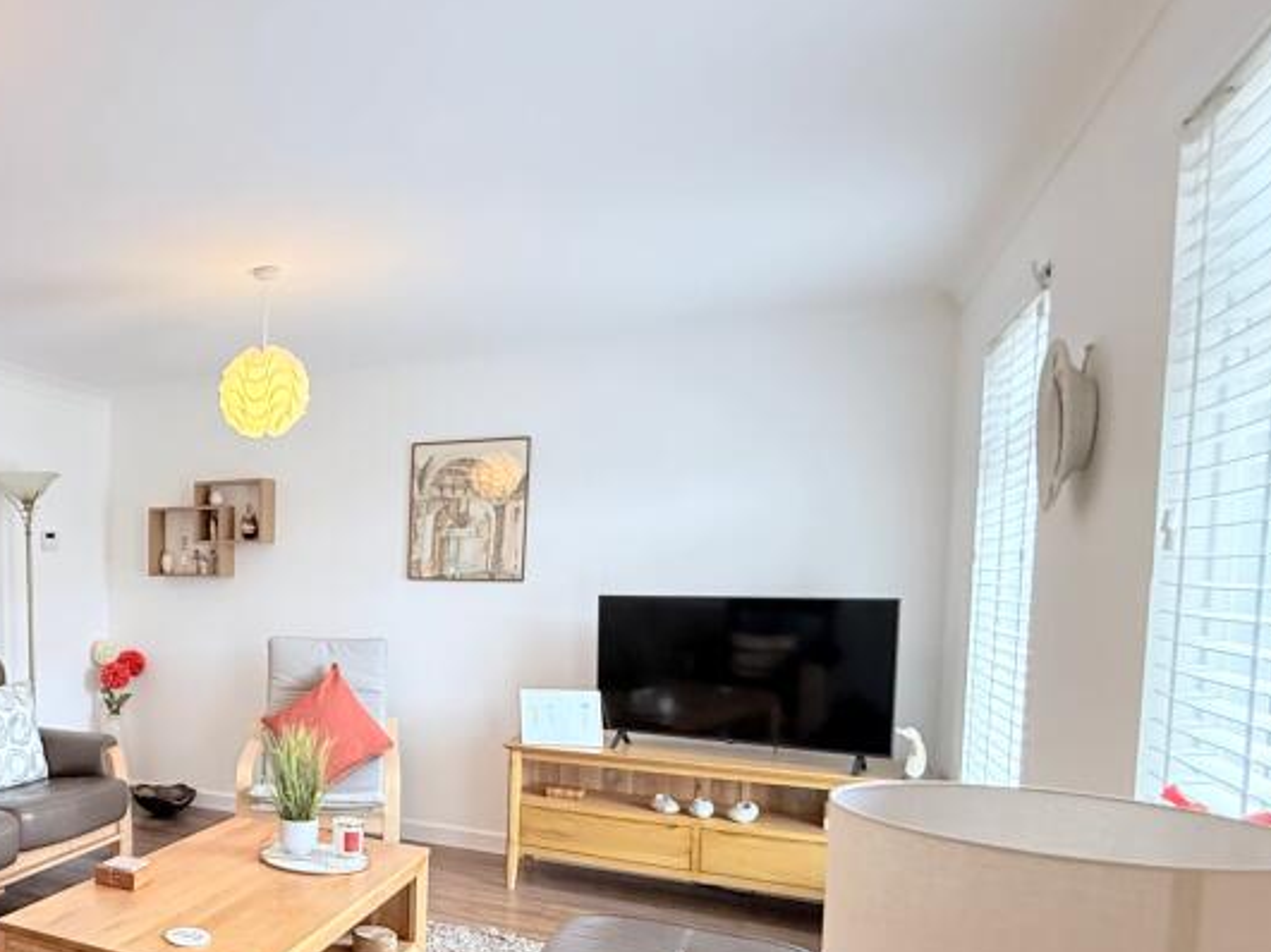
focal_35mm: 27
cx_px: 120
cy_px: 641
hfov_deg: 56.2
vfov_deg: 50.3
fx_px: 991
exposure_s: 1/100
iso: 500
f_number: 2.2
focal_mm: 2.22
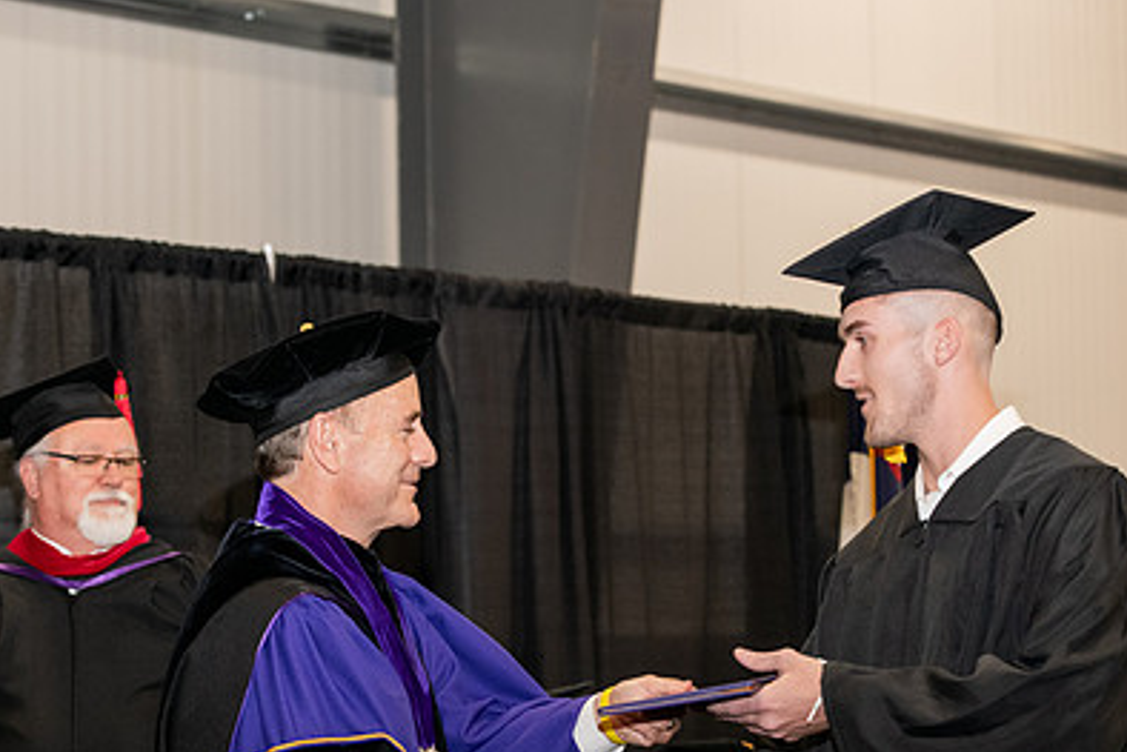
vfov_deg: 13.3
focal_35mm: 103
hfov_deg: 19.8
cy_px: 542
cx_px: 621
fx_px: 3225
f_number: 5
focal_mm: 70
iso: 2000
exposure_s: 1/200
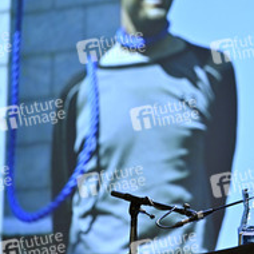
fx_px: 2009
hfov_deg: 7.2
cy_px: 82
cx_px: 263
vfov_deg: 7.2
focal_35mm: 242
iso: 1600
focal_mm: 120
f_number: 2.8
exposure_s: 1/320
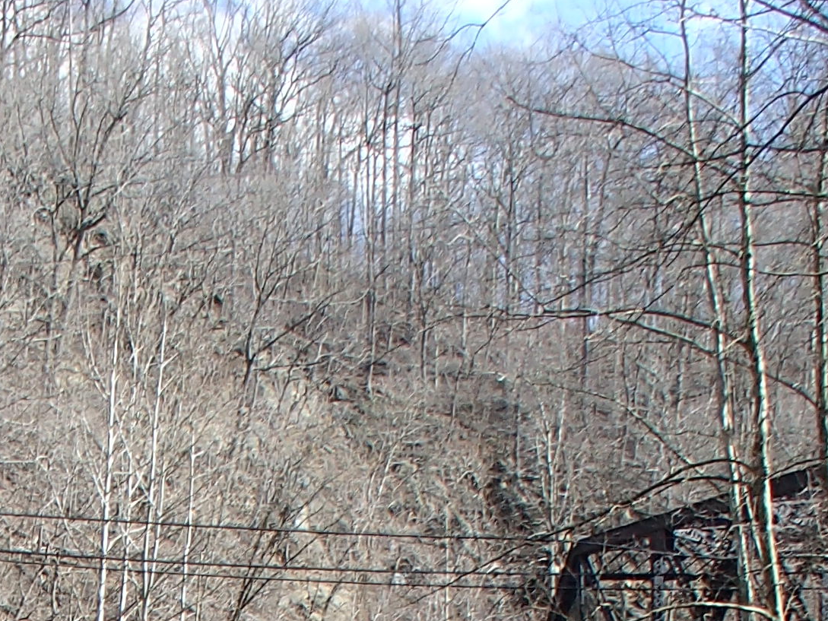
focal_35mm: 102
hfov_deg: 18.7
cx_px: -17
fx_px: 2440
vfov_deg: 13.2
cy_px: 1104
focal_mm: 5
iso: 100
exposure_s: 1/250
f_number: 3.9
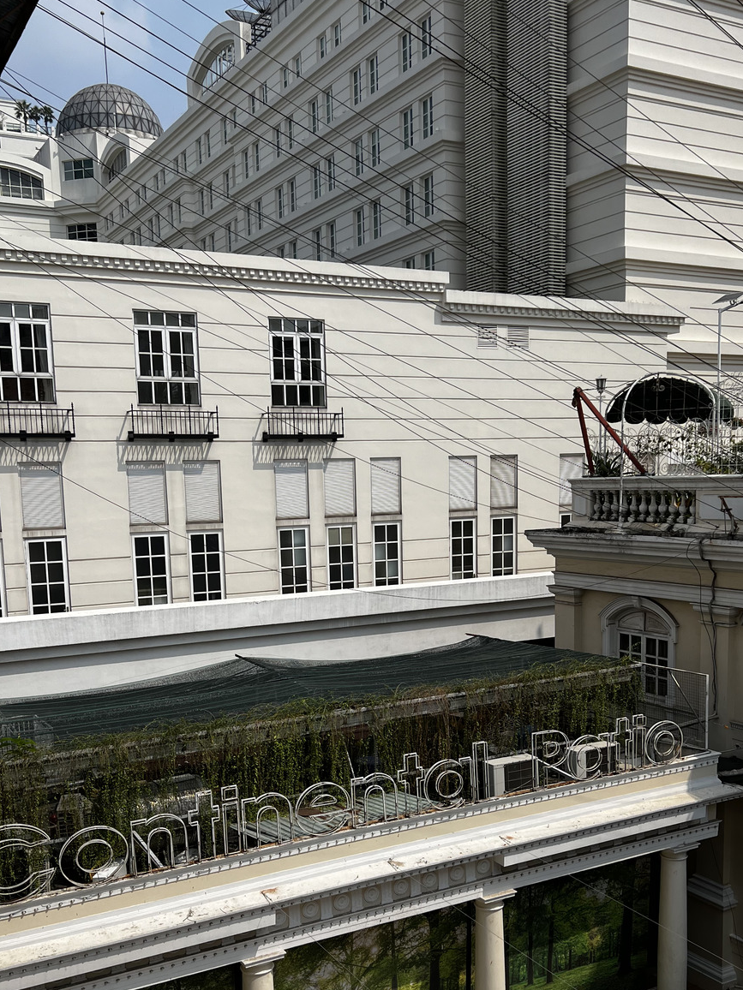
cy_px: 618
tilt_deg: -7.4
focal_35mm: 36
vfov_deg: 50.8
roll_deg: +1.5
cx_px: 354
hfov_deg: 39.6
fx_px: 1030
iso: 50
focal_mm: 5.7
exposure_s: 1/8000
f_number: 1.5
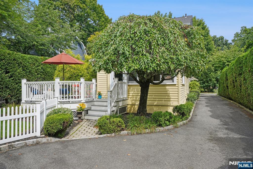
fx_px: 171
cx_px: 126
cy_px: 84
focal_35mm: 24
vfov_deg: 52.5
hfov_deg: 73.1
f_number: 8
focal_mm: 24.3
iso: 200
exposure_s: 1/250
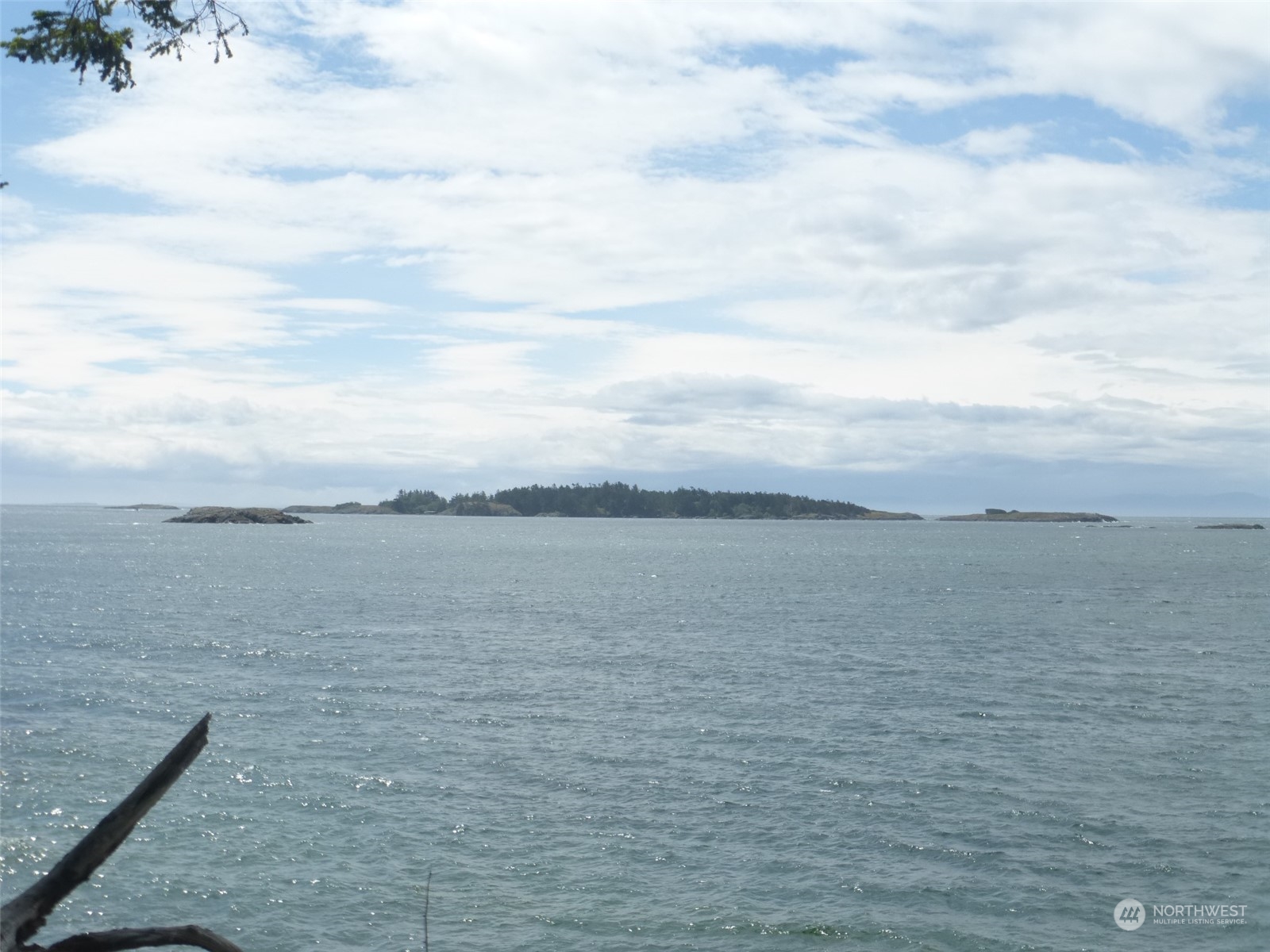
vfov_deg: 30.9
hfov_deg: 40.4
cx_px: 635
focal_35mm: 47
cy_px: 476
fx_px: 1724
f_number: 4.2
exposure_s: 1/1300
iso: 100
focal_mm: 8.5
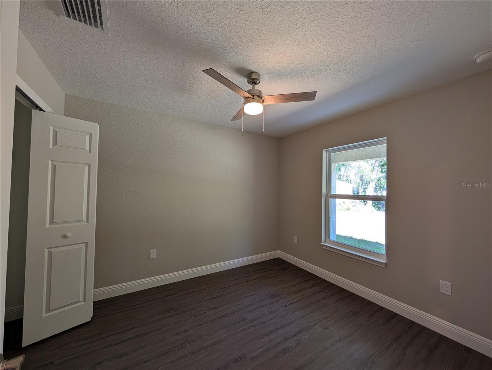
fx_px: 171
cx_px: 246
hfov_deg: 110.5
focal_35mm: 12
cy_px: 185
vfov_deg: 94.6
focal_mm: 2.02
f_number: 1.7
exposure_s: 1/120
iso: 121
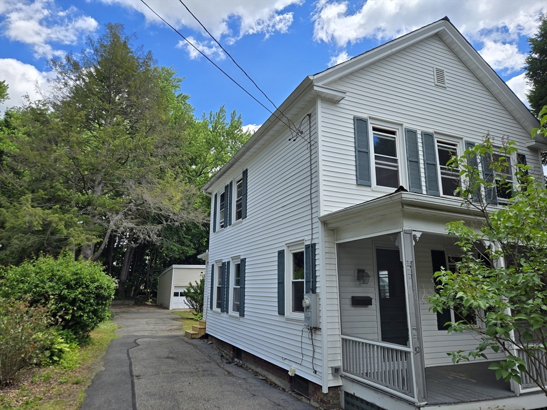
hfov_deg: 73.9
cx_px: 274
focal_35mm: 23
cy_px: 205
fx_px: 363
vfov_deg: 58.9
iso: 25
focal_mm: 5.4
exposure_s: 1/1593
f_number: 1.8
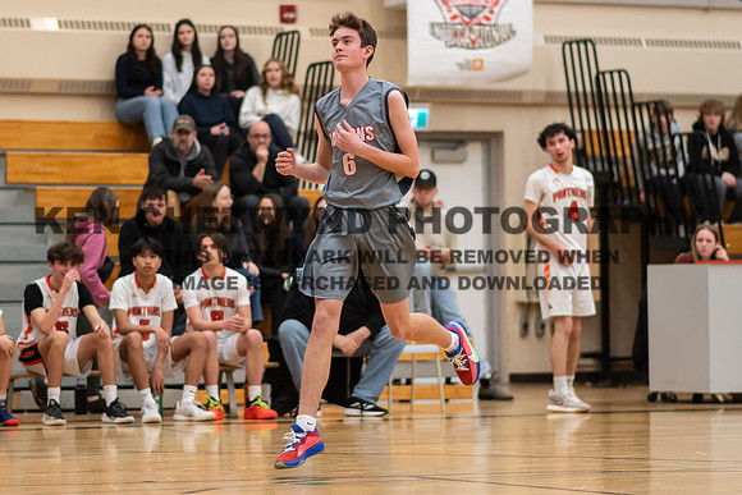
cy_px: 210
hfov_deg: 12.6
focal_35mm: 162
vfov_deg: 8.5
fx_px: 3347
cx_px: 371
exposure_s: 1/1000
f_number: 1.8
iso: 2500
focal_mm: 85
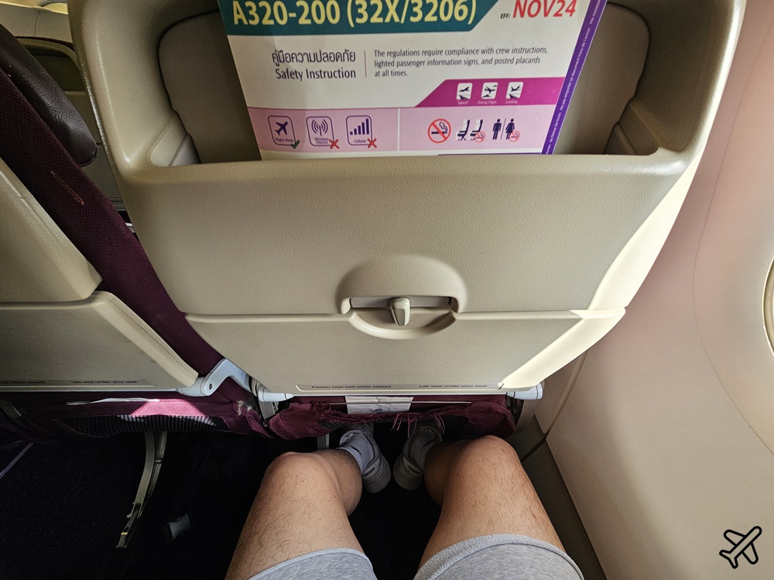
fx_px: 291
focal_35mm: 13
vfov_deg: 89.9
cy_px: 290
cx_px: 387
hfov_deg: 106.2
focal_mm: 2.2
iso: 64
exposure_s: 1/120
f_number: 2.2
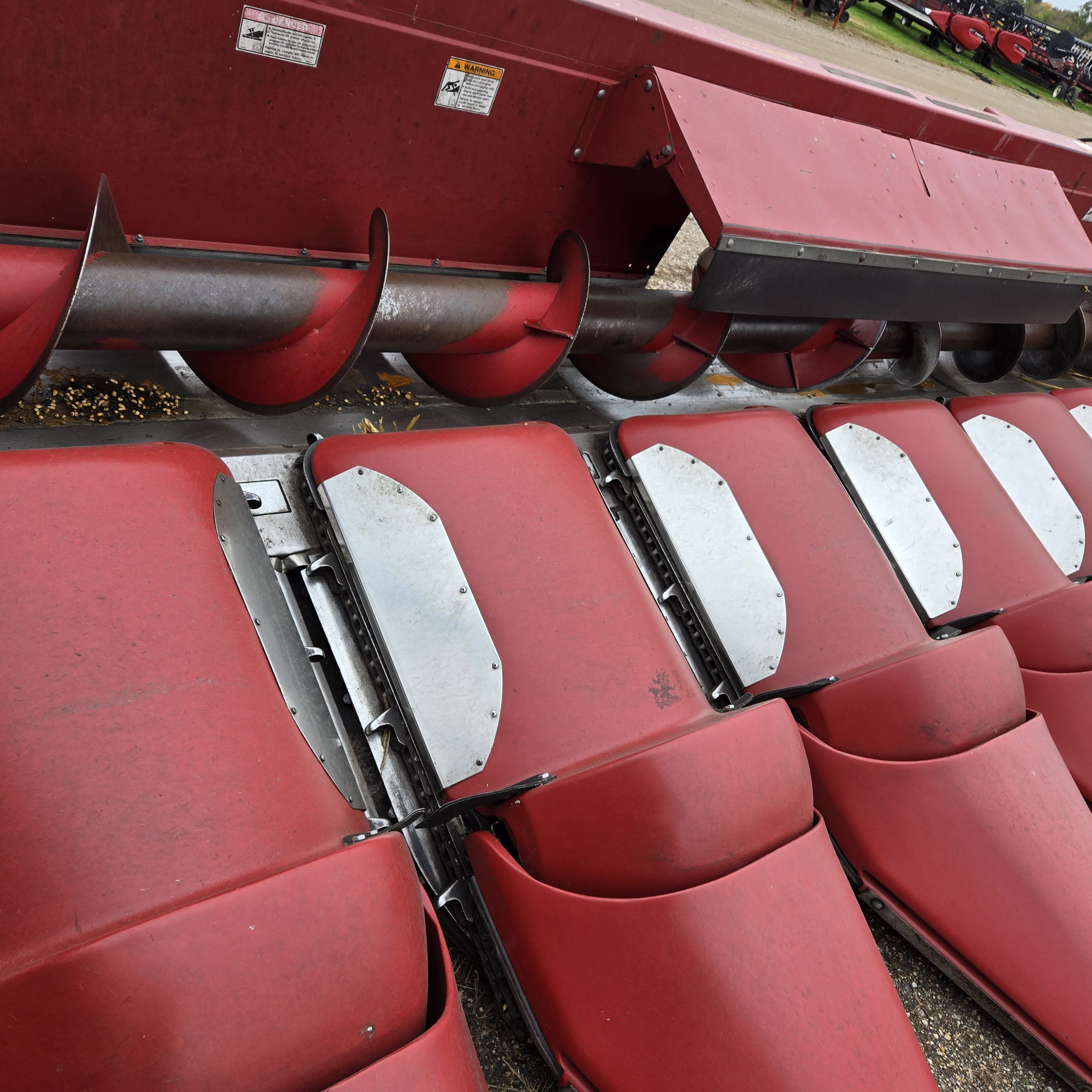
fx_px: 999
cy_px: 561
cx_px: 582
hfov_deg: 57.3
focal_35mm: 28
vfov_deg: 57.3
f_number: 1.8
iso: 32
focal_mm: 5.4
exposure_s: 1/180
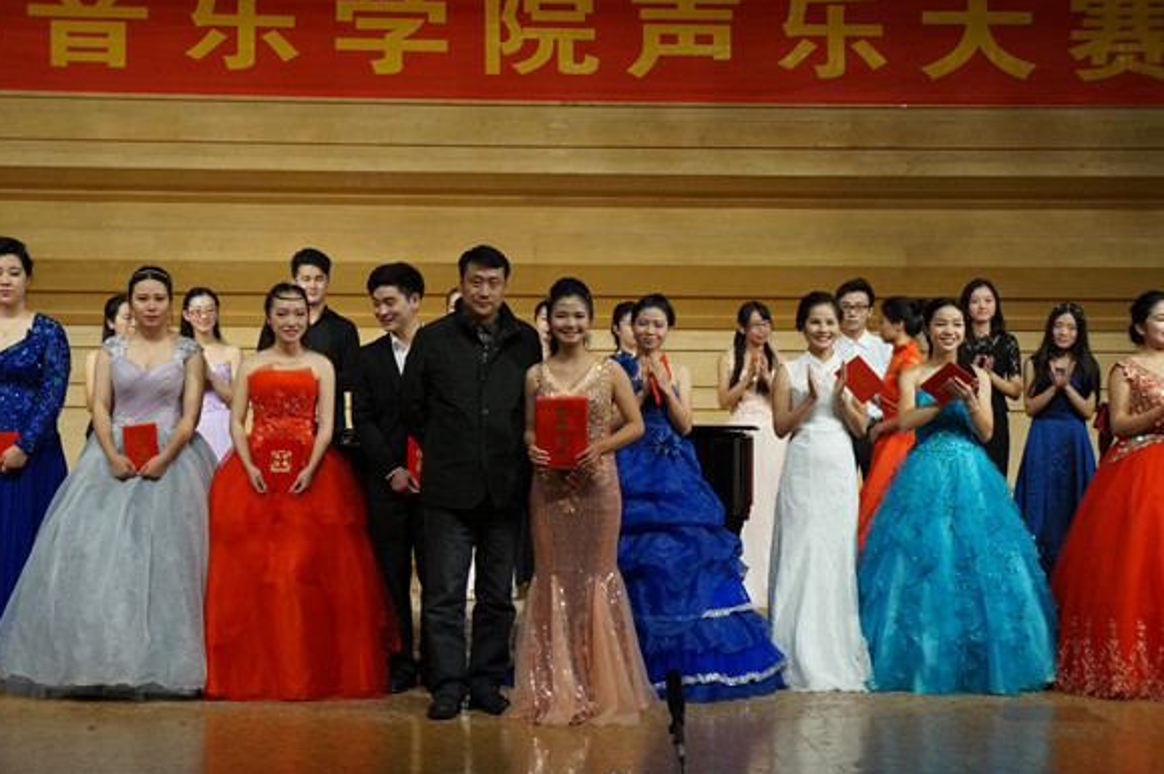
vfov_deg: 16.2
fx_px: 2714
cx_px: 577
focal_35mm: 84
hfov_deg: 24.2
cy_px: 379
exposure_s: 1/160
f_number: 5
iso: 1250
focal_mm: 54
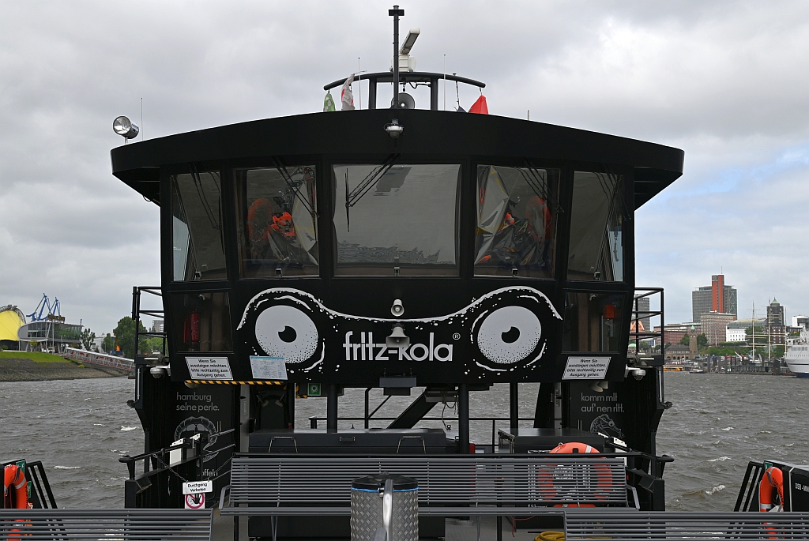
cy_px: 270
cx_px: 404
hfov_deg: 44.5
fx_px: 990
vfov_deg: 30.6
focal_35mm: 44
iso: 100
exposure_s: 1/400
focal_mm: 44
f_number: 7.1
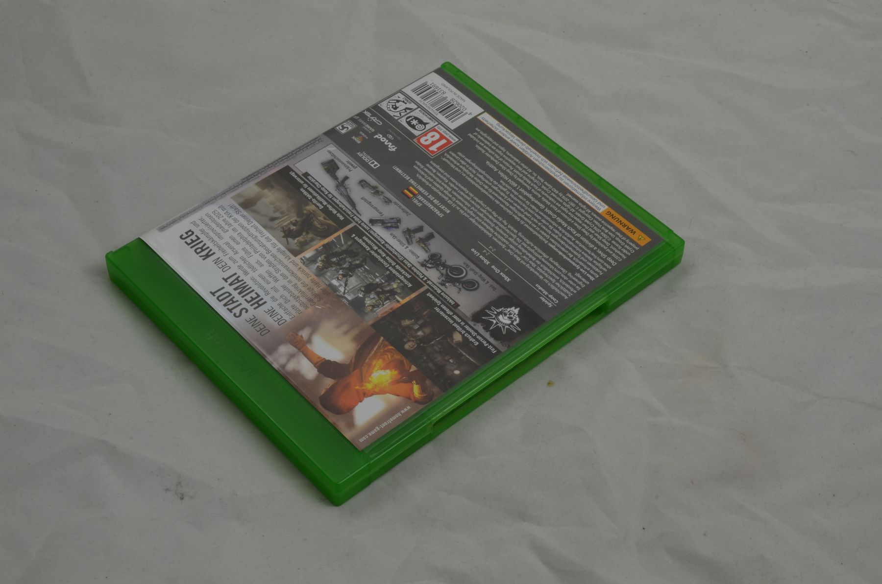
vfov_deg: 22.5
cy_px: 292
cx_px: 441
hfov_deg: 33.5
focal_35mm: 60
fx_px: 1467
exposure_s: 1/3
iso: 100
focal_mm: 40
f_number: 20
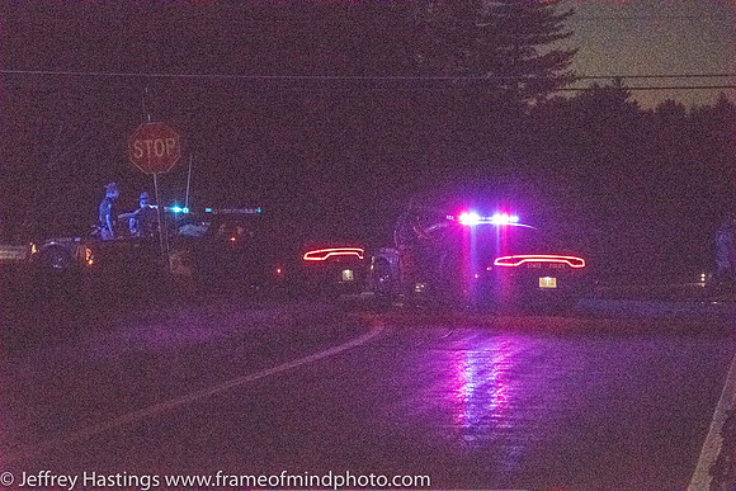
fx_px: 3129
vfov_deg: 9.0
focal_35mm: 153
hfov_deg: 13.4
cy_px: 246
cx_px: 368
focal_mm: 102
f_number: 4.5
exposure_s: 1/2000
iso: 16000
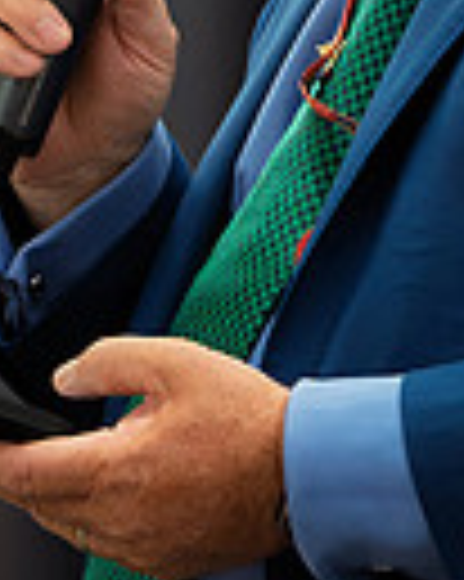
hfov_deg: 1.7
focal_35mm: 885
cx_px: 618
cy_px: 32
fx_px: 15210
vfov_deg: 2.2
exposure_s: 1/250
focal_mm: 135
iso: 6400
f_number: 2.8
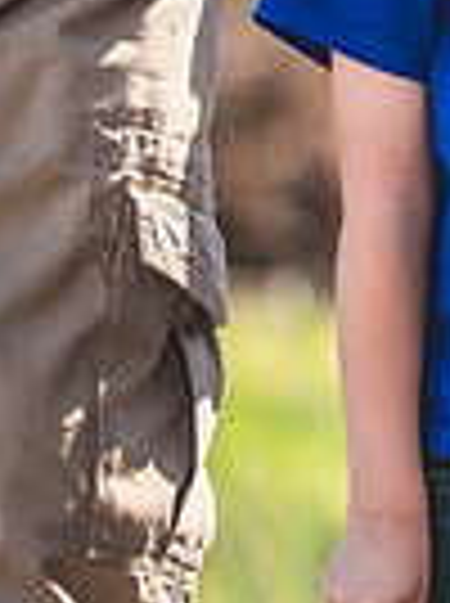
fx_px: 7964
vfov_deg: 4.3
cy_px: 115
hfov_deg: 3.2
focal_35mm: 458
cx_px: 1292
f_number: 2.8
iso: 100
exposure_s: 1/500
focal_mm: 110
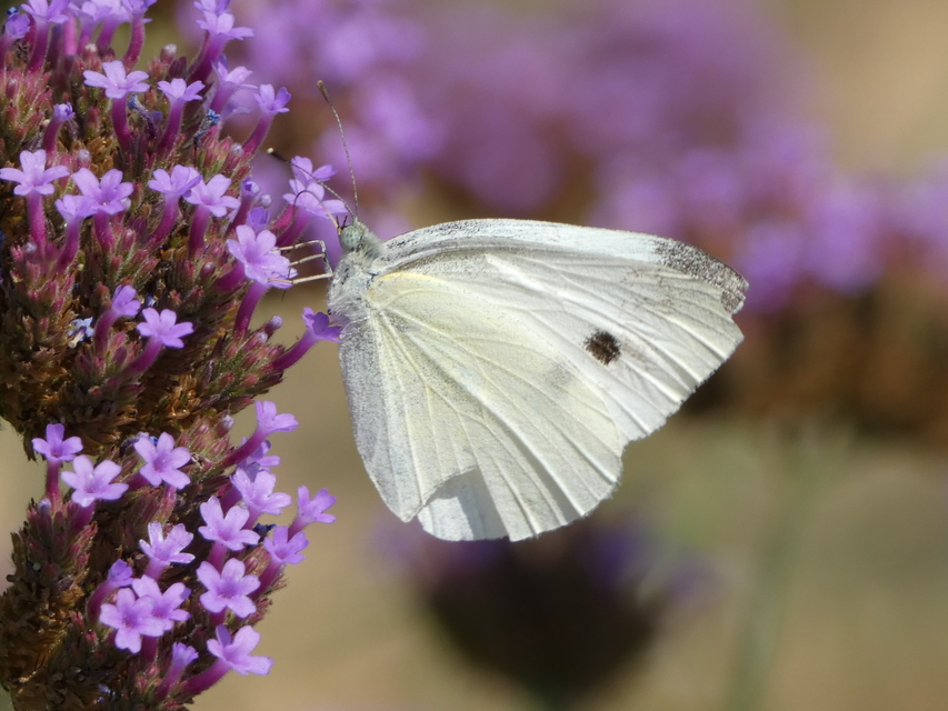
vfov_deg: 3.3
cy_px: 356
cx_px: 474
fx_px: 12435
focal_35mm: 454
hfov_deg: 4.4
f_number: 5.6
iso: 80
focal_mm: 81.4
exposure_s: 1/160
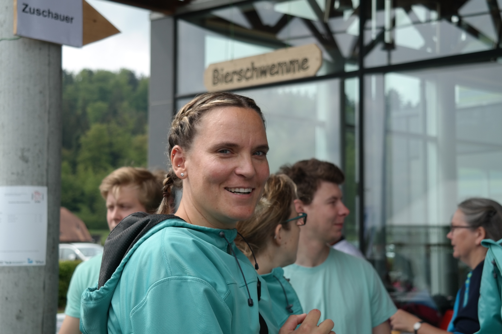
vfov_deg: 19.7
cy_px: 167
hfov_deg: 29.2
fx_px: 962
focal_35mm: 69
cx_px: 251
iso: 100
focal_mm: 45
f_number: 5
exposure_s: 1/320
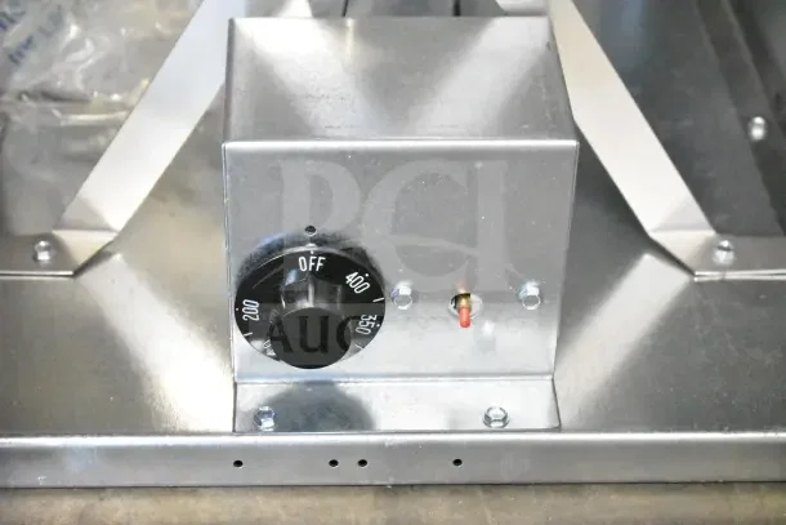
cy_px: 262
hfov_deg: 24.6
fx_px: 1802
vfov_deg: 16.6
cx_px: 393
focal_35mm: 82
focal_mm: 55
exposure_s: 1/100
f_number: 5.6
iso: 25600
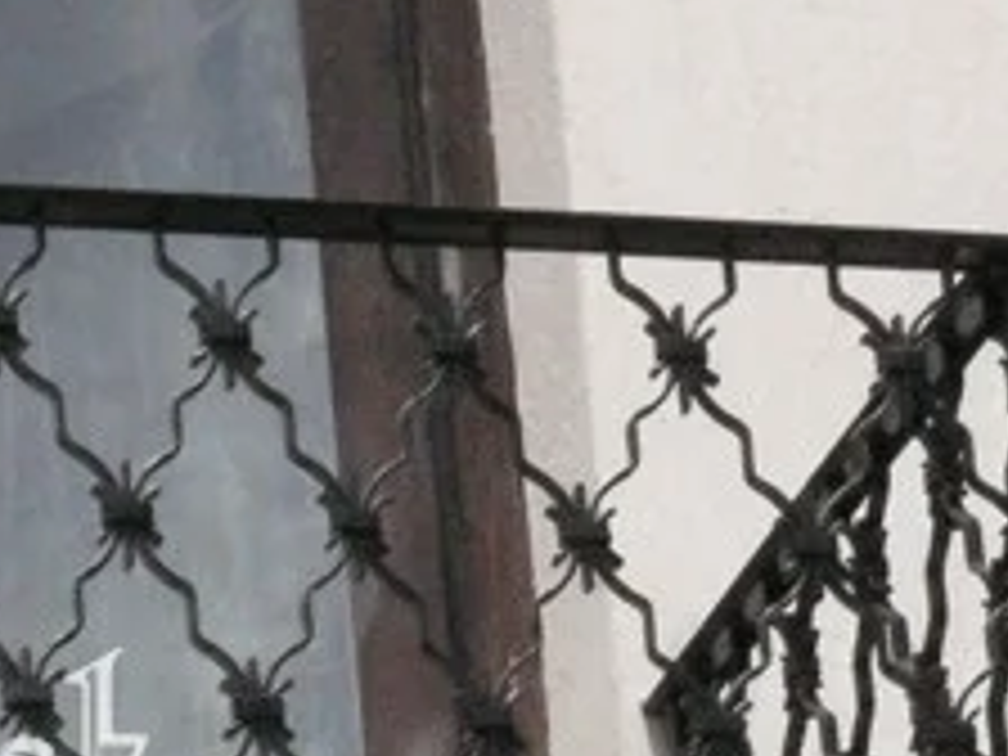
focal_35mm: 450
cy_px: 801
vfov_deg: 3.3
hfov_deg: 4.4
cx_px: -576
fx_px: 13104
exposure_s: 1/2000
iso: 400
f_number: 8
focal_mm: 20.9
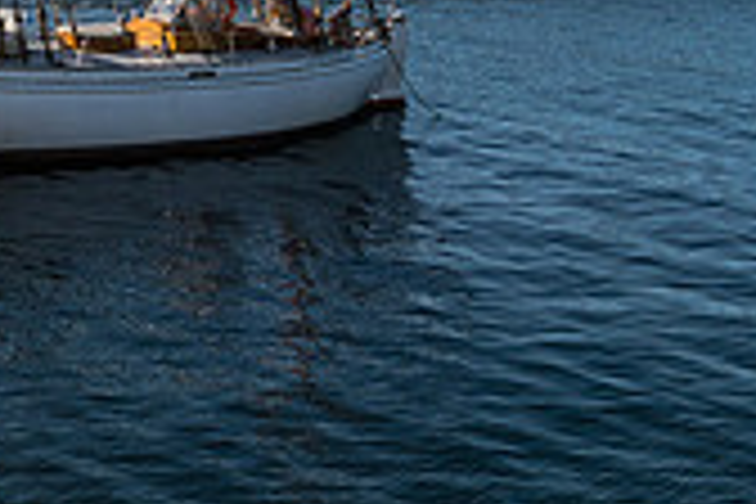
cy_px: -331
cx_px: -490
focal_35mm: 83
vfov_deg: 14.8
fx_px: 1743
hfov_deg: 19.9
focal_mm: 24
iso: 200
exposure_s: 1/400
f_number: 16
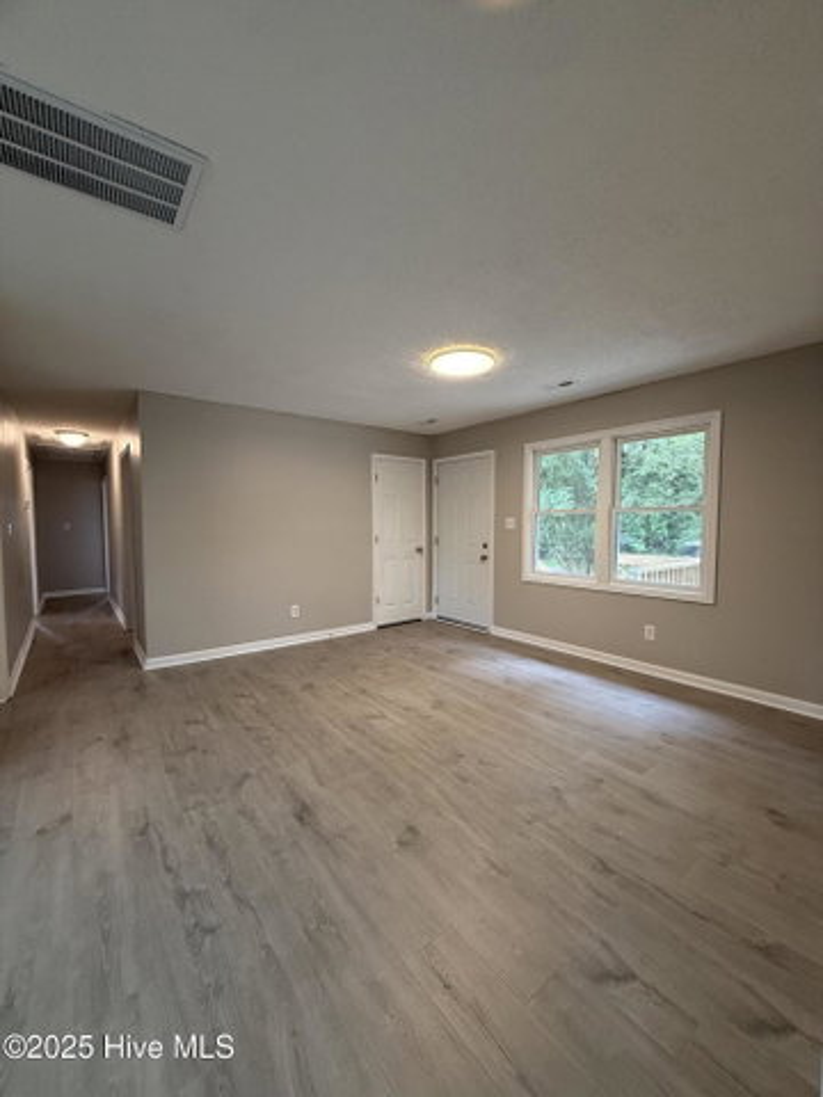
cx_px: 412
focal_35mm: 14
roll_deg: -0.6
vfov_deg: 102.1
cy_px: 548
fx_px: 444
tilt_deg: -2.4
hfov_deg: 85.7
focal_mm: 2.22
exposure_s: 1/120
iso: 320
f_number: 2.2
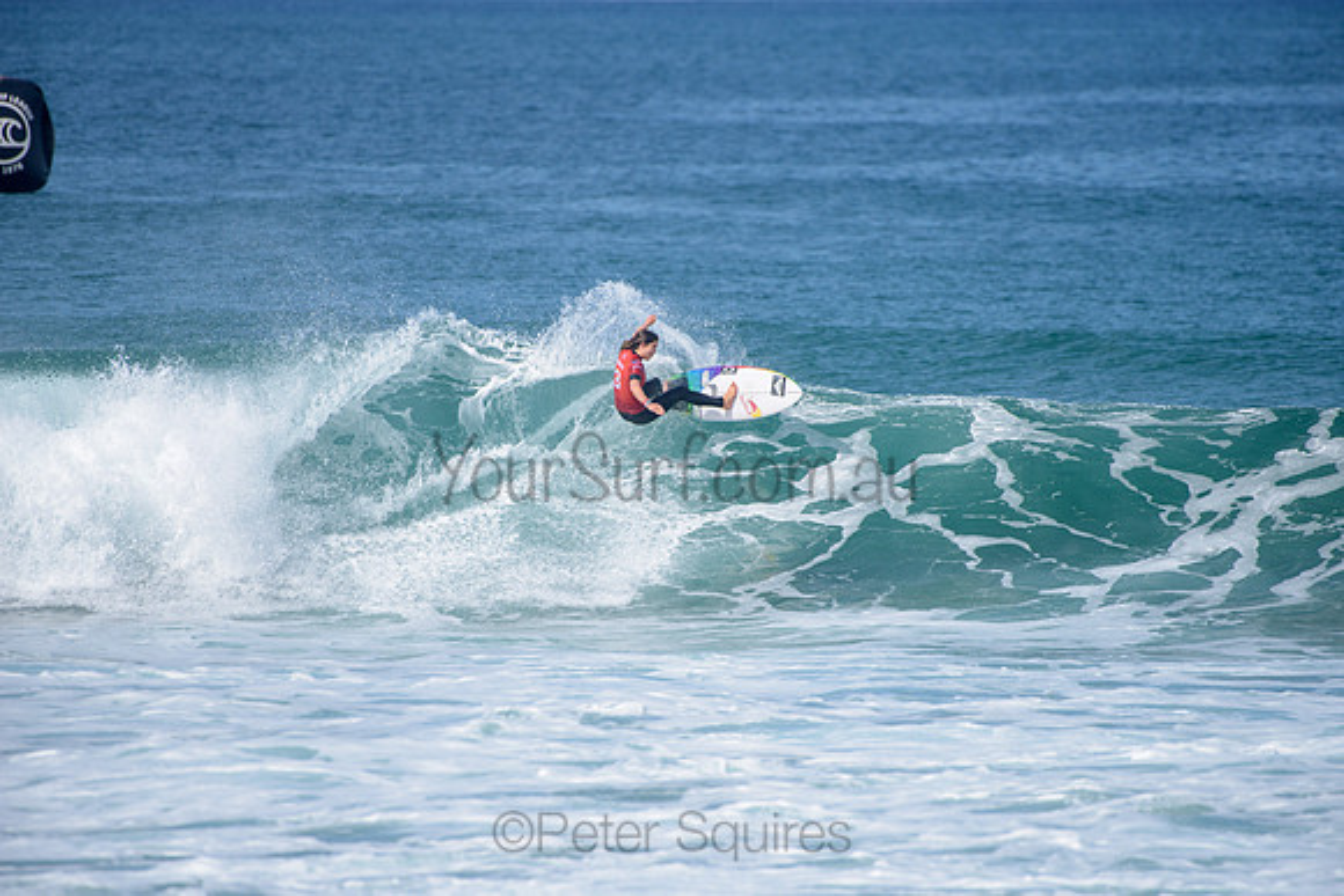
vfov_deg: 2.8
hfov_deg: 4.1
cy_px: 448
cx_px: 672
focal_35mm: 500
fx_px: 18670
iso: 250
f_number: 6.3
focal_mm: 500
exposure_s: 1/2500
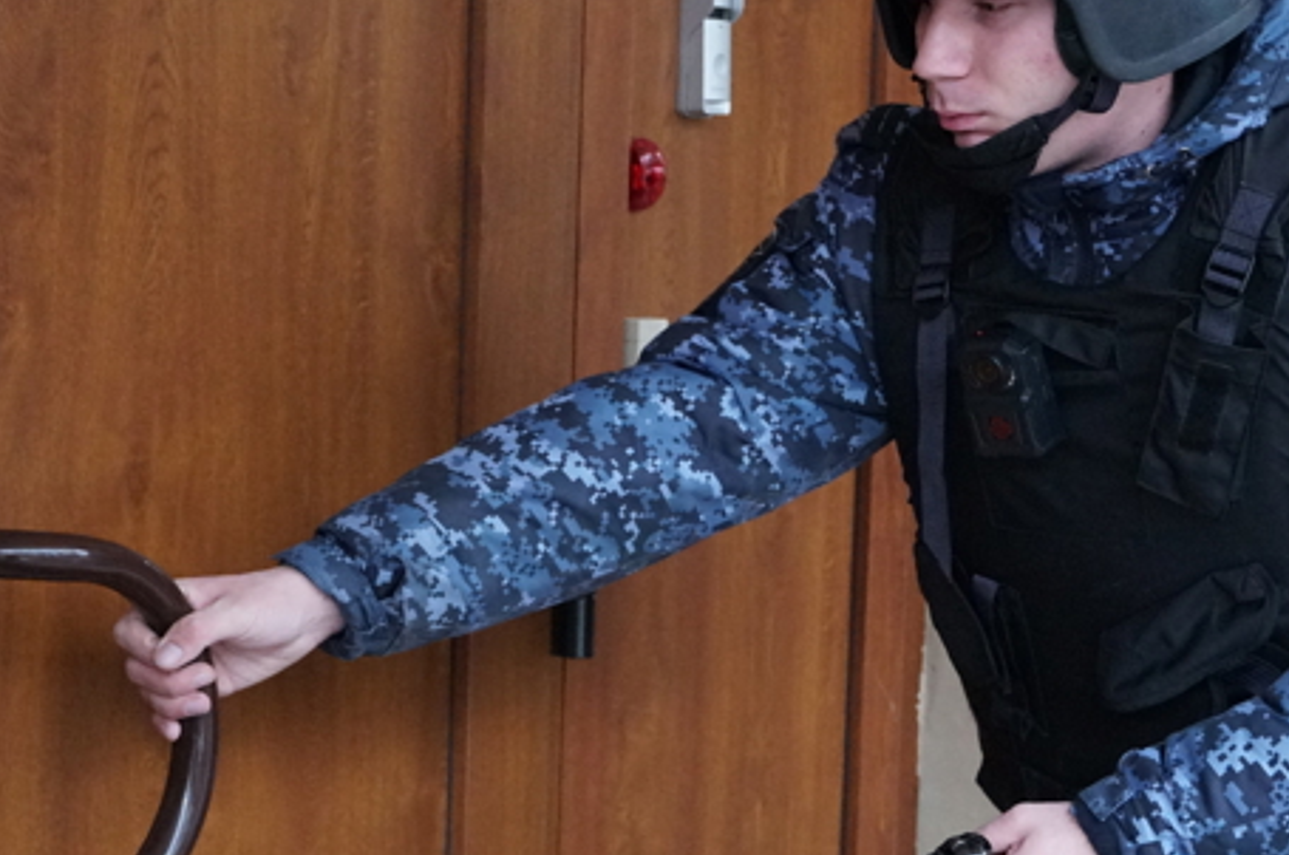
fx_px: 3104
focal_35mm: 87
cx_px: 765
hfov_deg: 23.4
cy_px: 396
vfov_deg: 15.7
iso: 6400
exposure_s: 1/100
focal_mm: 35
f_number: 4.5
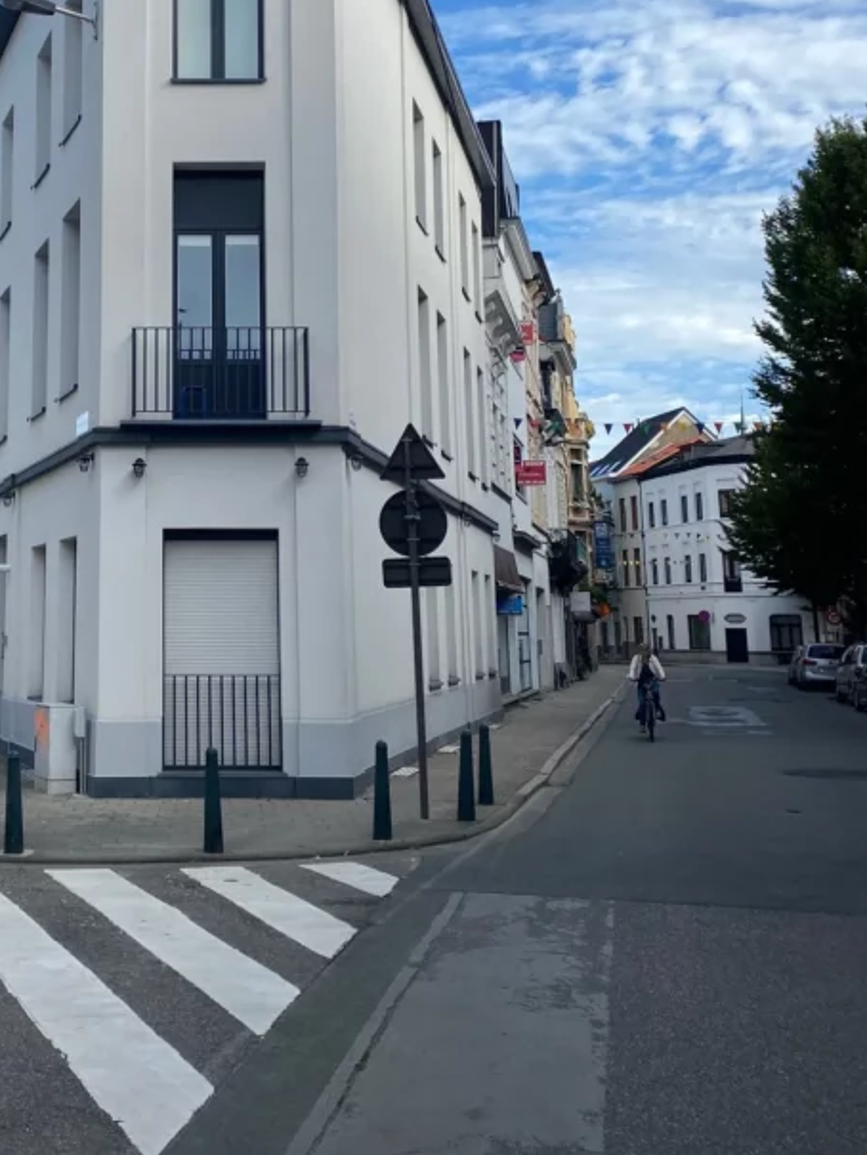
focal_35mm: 44
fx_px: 1469
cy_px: 368
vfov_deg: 42.3
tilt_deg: +11.1
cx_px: 180
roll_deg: +0.0
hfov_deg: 32.0
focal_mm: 4.25
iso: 32
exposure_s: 1/1653
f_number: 1.8
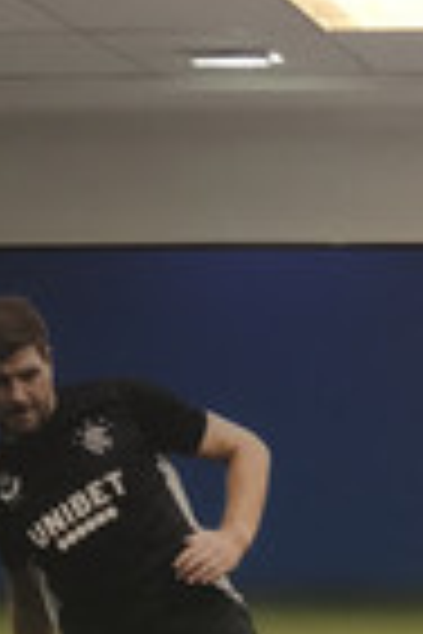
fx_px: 2326
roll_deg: +0.2
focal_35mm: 132
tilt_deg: -4.6
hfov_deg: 9.8
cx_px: 783
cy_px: 710
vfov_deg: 15.1
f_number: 1.8
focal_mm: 3.99
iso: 32
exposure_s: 1/100
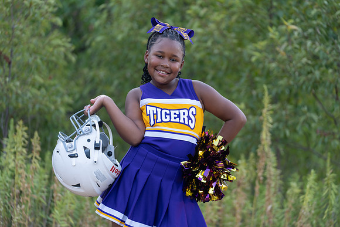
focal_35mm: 125
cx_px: 170
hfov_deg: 16.4
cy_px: 114
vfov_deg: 11.0
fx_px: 1178
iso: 320
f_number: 2.8
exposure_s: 1/320
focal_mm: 123
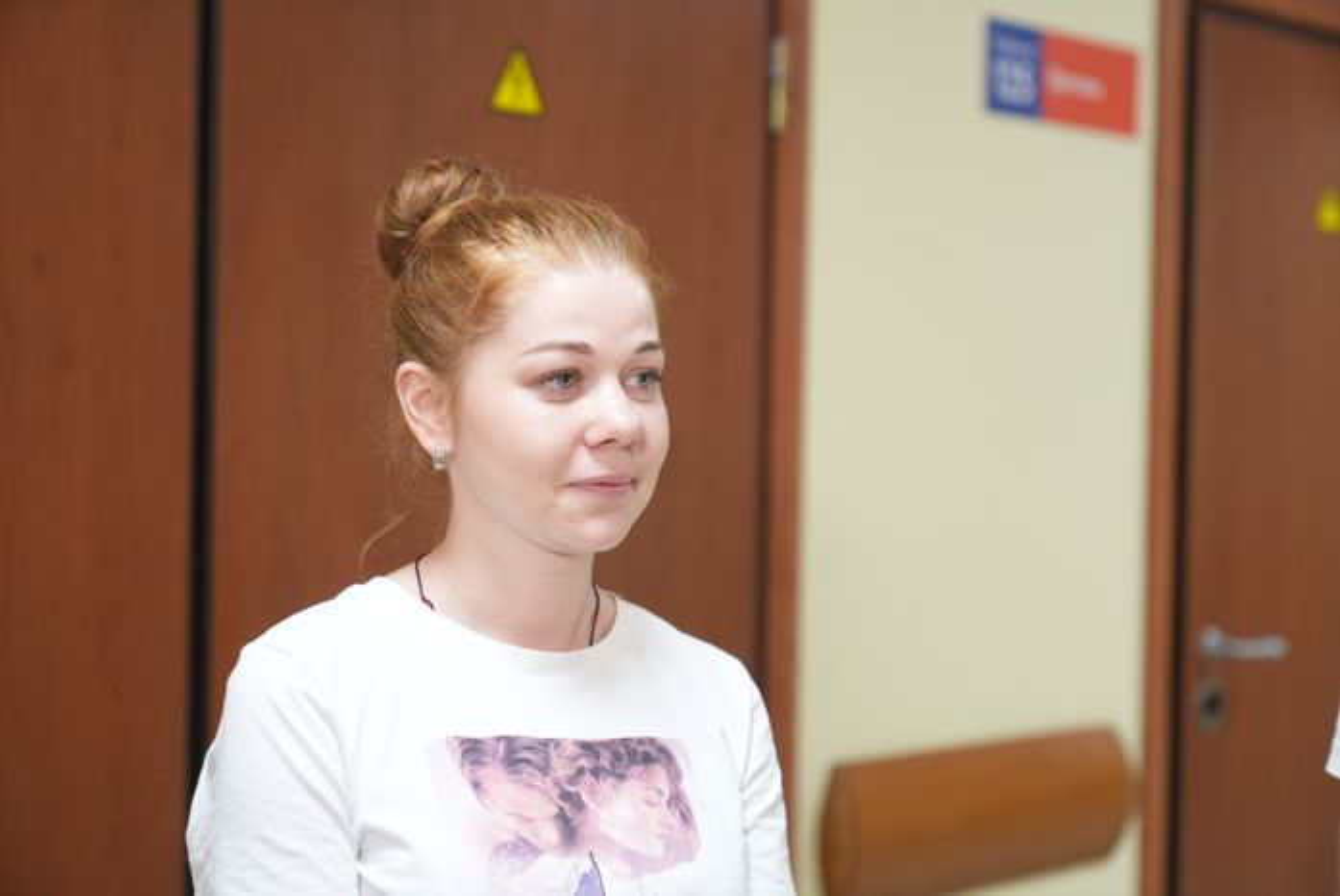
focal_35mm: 70
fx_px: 2608
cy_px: 448
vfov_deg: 19.5
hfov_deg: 28.8
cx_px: 670
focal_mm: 70
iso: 2000
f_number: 2.8
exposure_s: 1/200
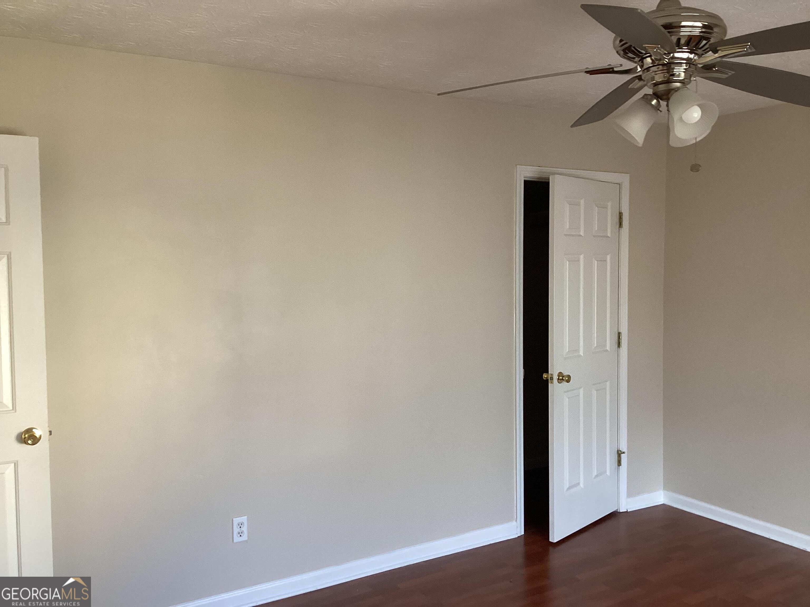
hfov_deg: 58.4
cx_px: 405
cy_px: 304
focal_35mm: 31
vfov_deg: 45.4
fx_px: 725
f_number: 2.4
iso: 160
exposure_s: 1/60
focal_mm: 3.3
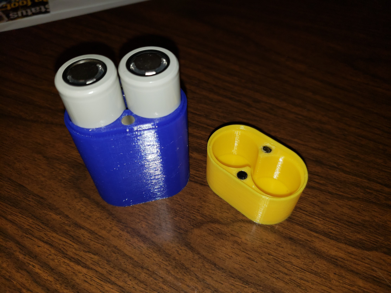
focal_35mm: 26
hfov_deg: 67.3
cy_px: 146
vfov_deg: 53.1
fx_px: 294
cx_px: 196
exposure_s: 1/149
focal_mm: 4.3
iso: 50
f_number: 1.5
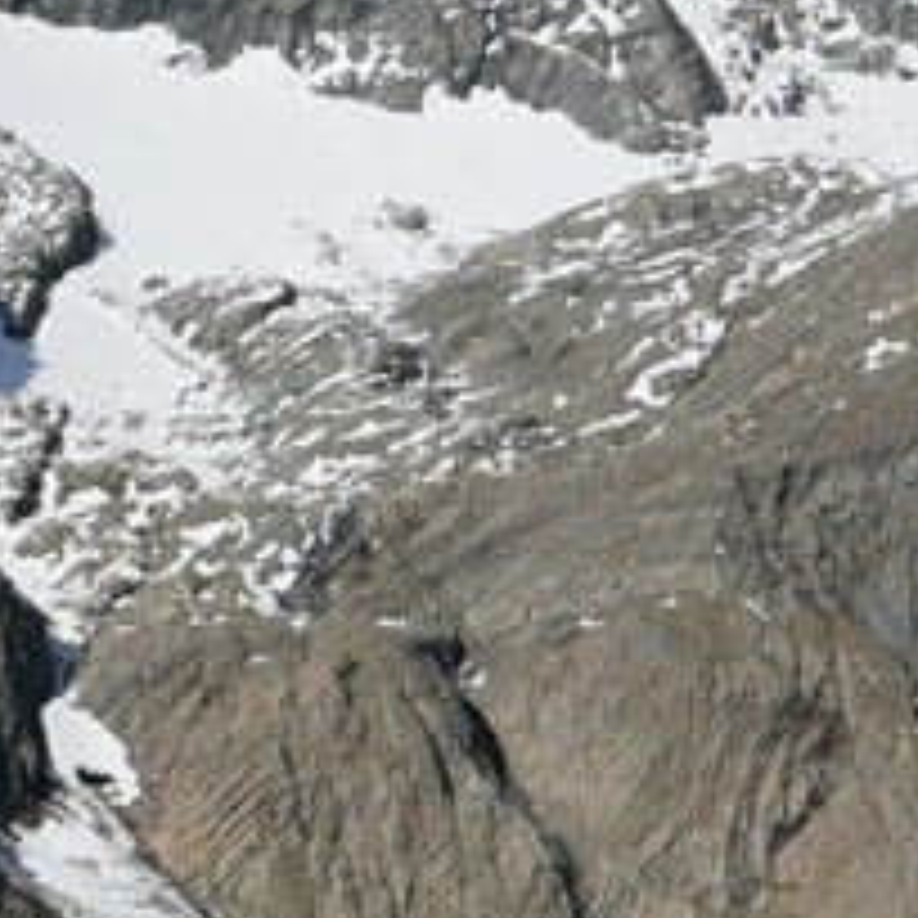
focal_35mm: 200
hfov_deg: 8.6
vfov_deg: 8.7
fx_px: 6001
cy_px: 806
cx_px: -232
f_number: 5.6
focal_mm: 17.9
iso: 200
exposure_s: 1/1600
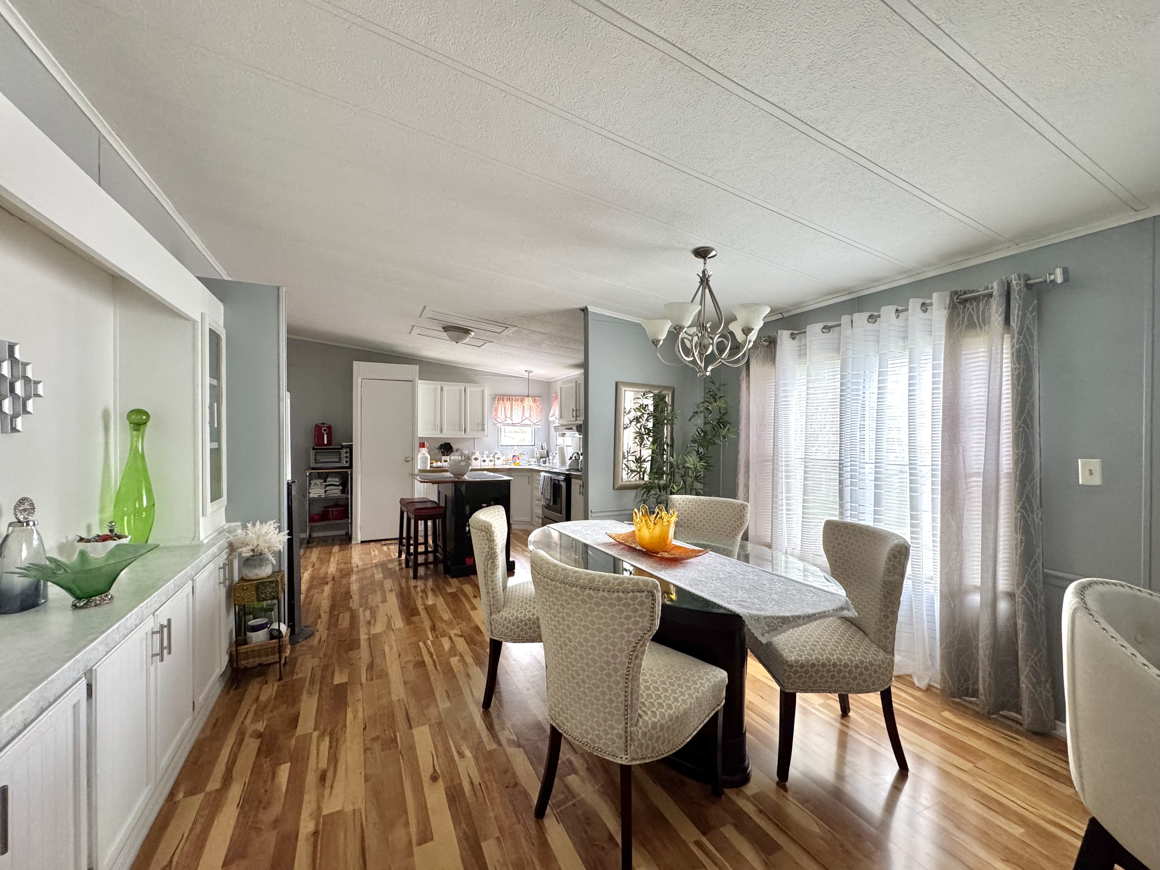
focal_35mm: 14
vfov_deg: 85.7
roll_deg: +0.1
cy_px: 435
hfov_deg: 102.1
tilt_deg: -1.0
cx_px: 580
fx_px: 469
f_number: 2.2
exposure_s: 1/75
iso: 320
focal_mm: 2.22
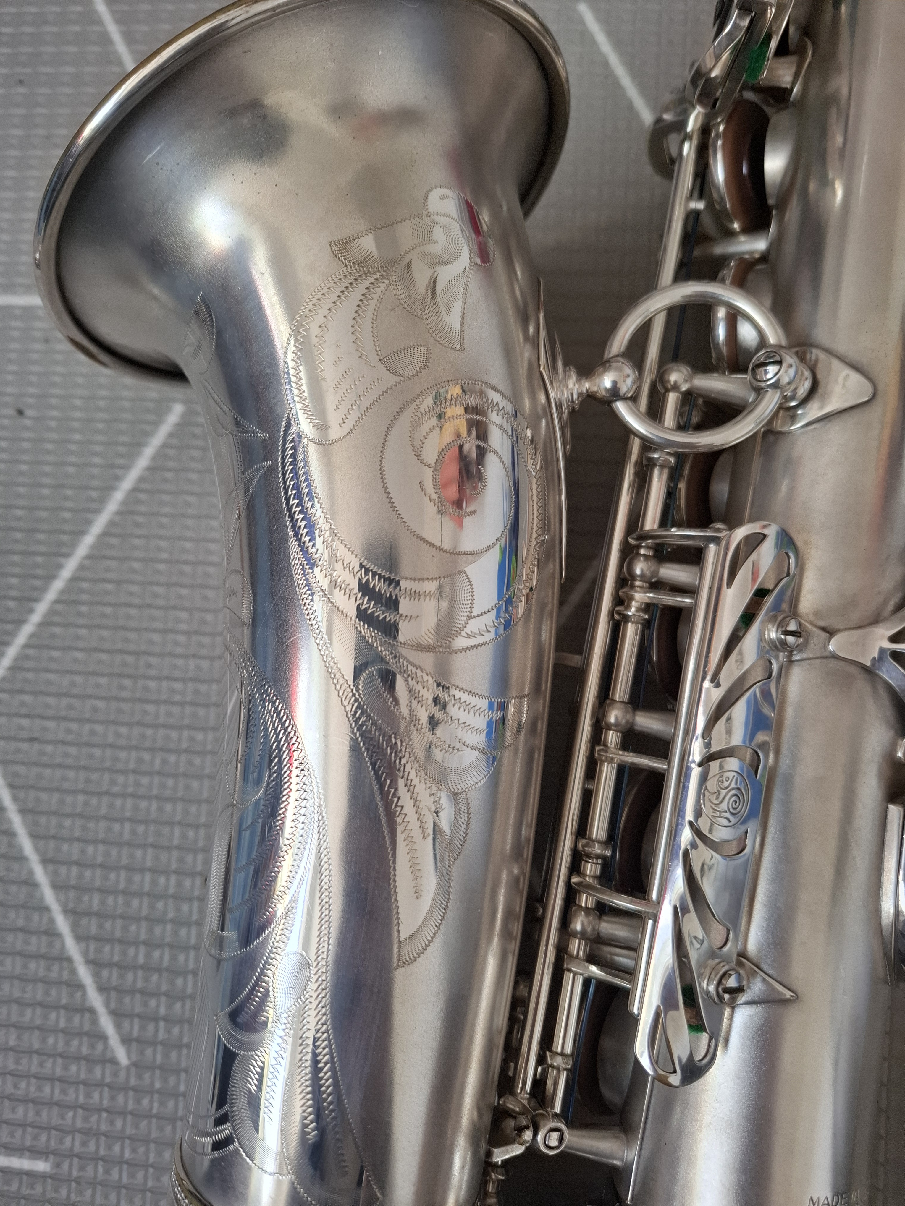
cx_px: 452
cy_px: 603
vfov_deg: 73.9
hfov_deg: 58.9
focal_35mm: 23
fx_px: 802
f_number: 1.8
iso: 64
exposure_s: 1/120
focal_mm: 5.54
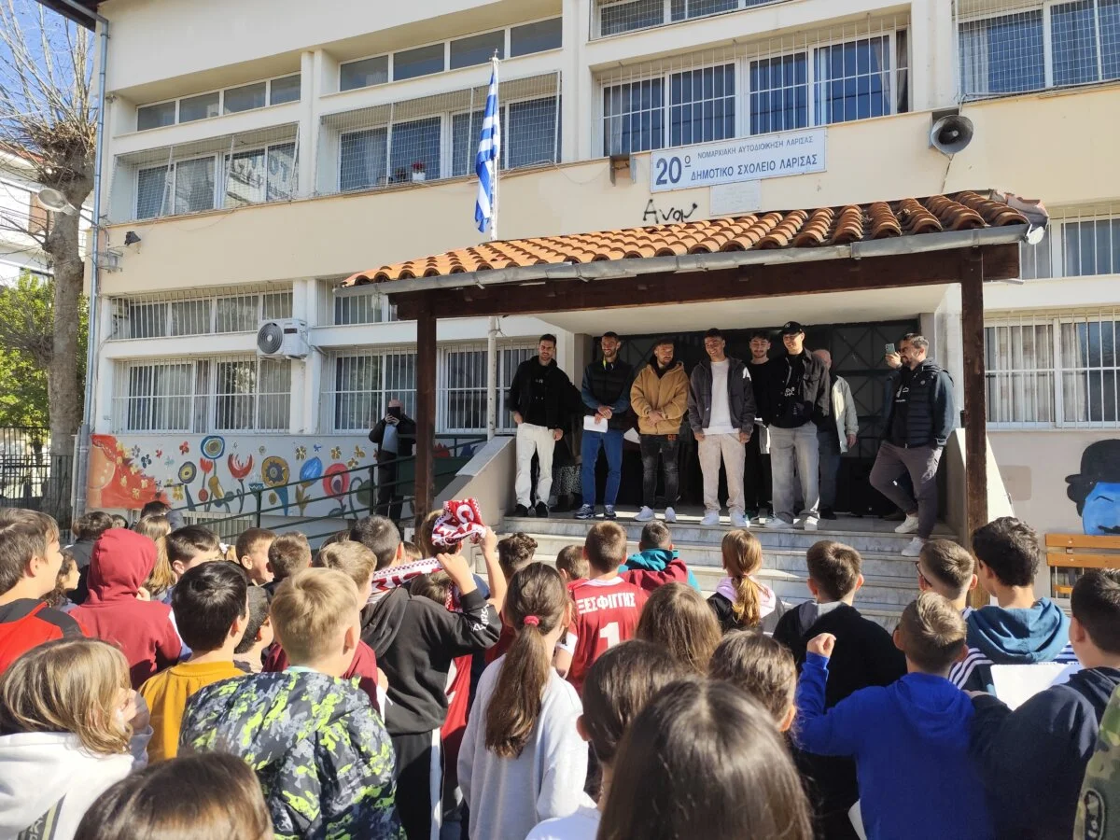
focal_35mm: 23
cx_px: 560
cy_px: 420
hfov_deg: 73.9
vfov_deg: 58.9
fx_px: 744
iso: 50
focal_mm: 6.19
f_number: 1.65
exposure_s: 1/720
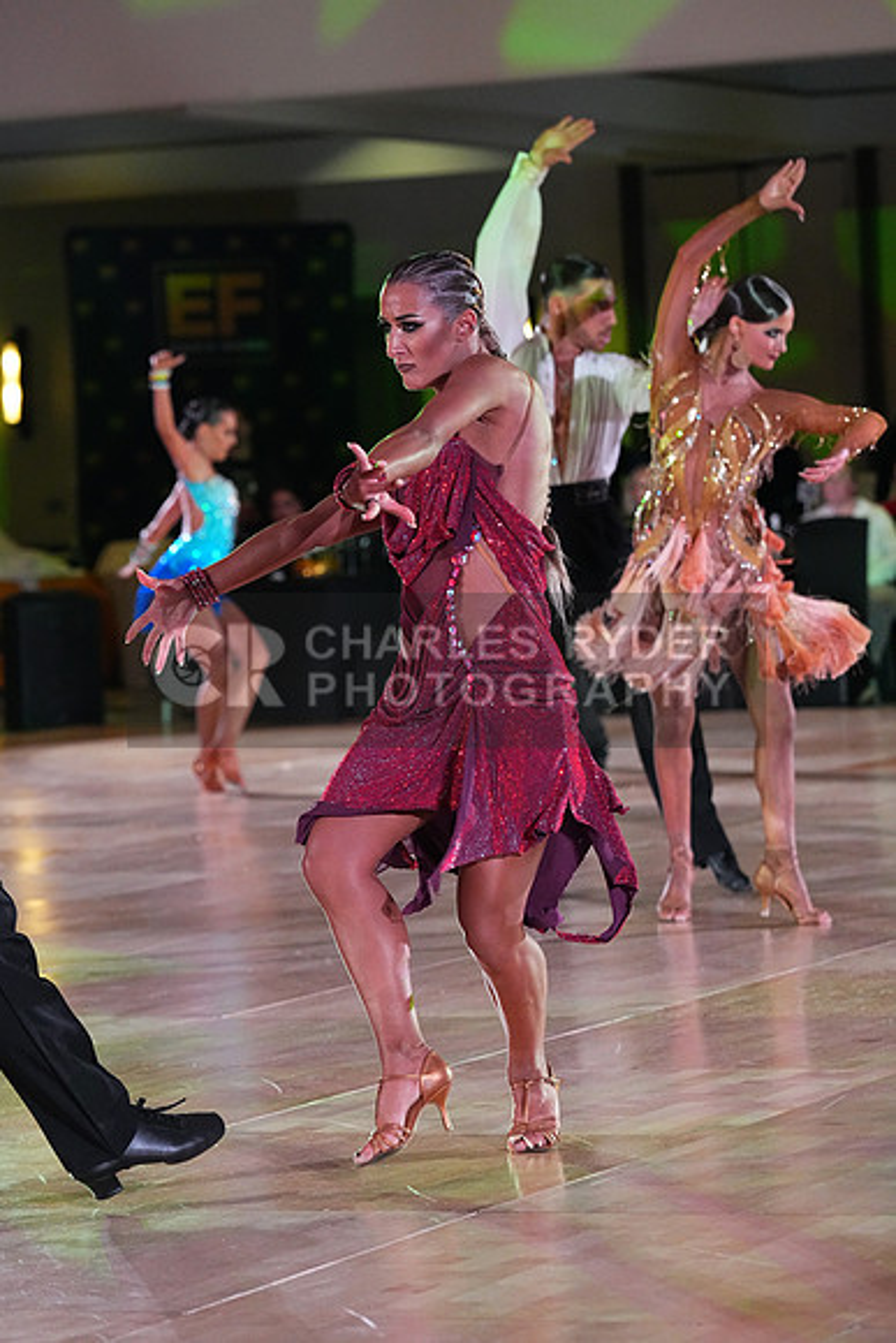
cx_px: 448
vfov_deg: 15.2
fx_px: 5037
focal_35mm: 135
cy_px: 672
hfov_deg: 10.2
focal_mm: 135
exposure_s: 1/400
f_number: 5
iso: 8000
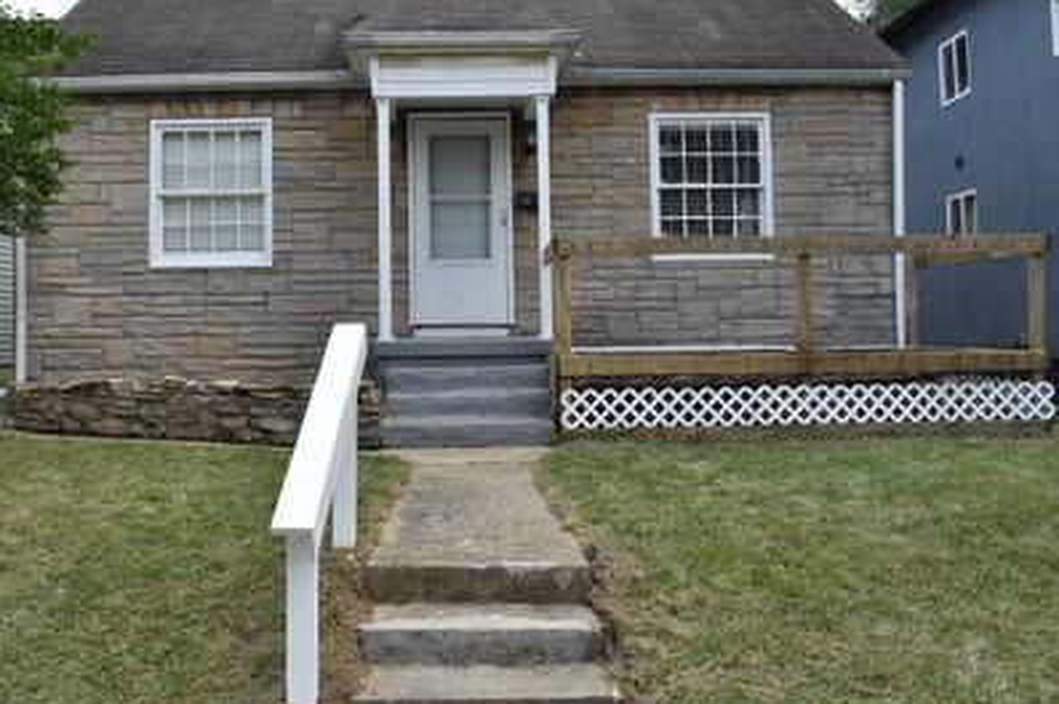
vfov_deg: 38.8
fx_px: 999
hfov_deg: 55.6
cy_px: 308
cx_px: 448
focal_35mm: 34
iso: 200
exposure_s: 1/250
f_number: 8
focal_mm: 18
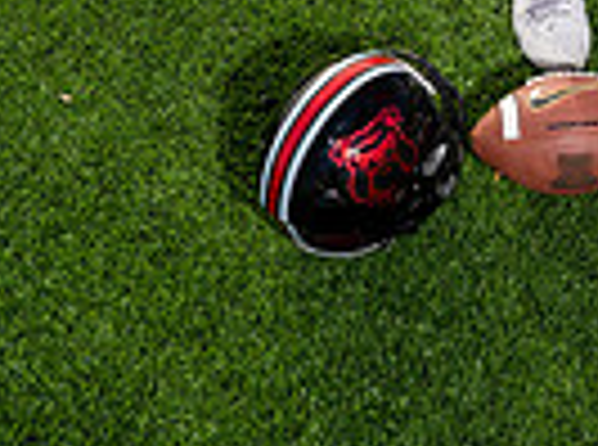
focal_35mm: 124
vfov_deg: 10.7
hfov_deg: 15.7
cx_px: 558
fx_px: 2136
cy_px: -509
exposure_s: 1/250
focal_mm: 38
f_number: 6.3
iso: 100
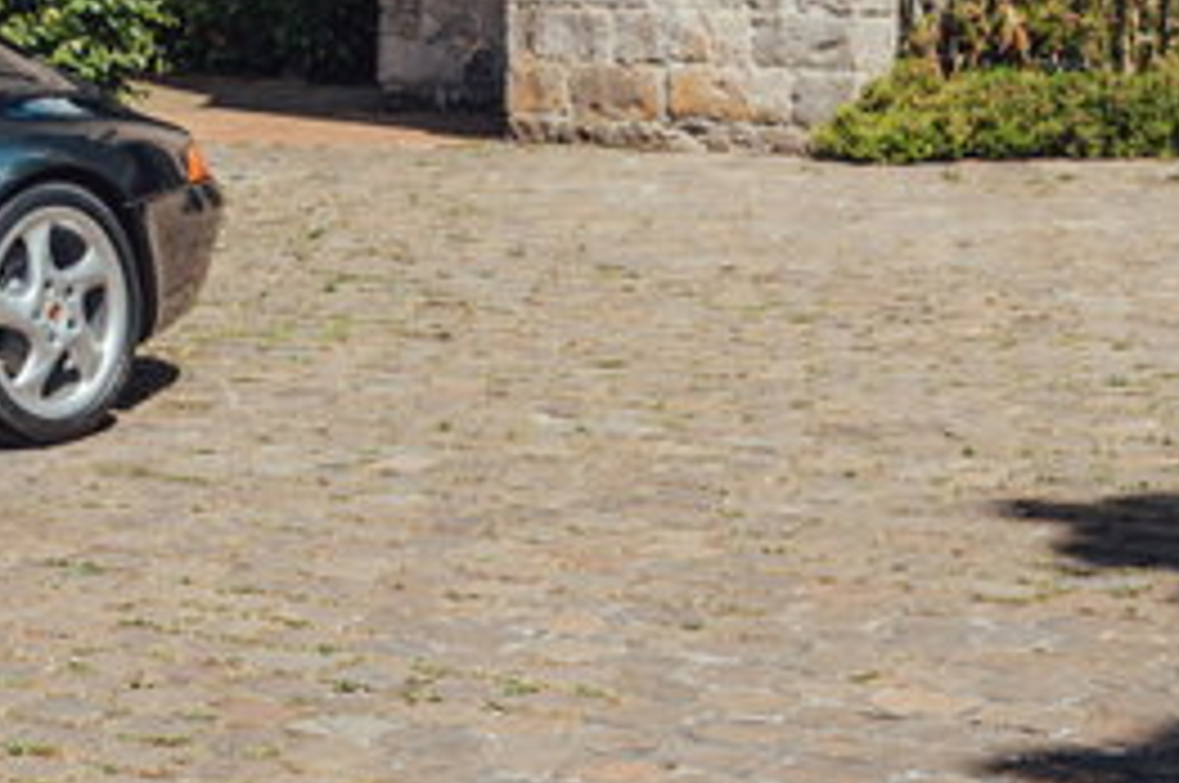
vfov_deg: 10.5
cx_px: -605
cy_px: -434
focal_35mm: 125
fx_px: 4089
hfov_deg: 15.2
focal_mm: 32
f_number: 5.6
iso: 100
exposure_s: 1/100
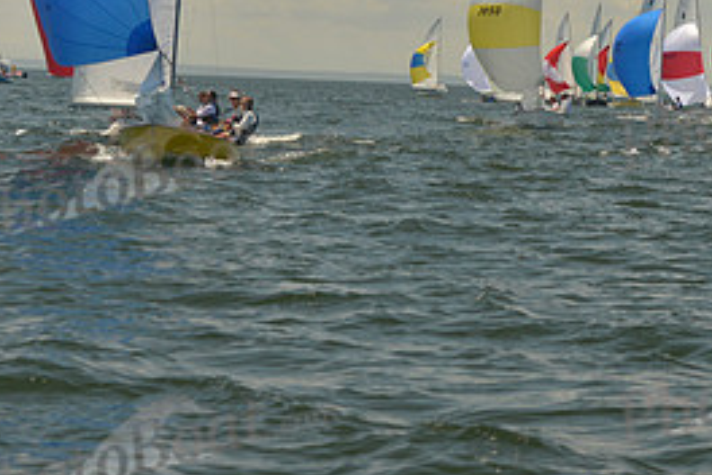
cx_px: 480
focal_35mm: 154
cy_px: -1
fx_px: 3046
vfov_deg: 8.9
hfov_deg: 13.3
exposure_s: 1/800
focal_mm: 70
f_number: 6.3
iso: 200
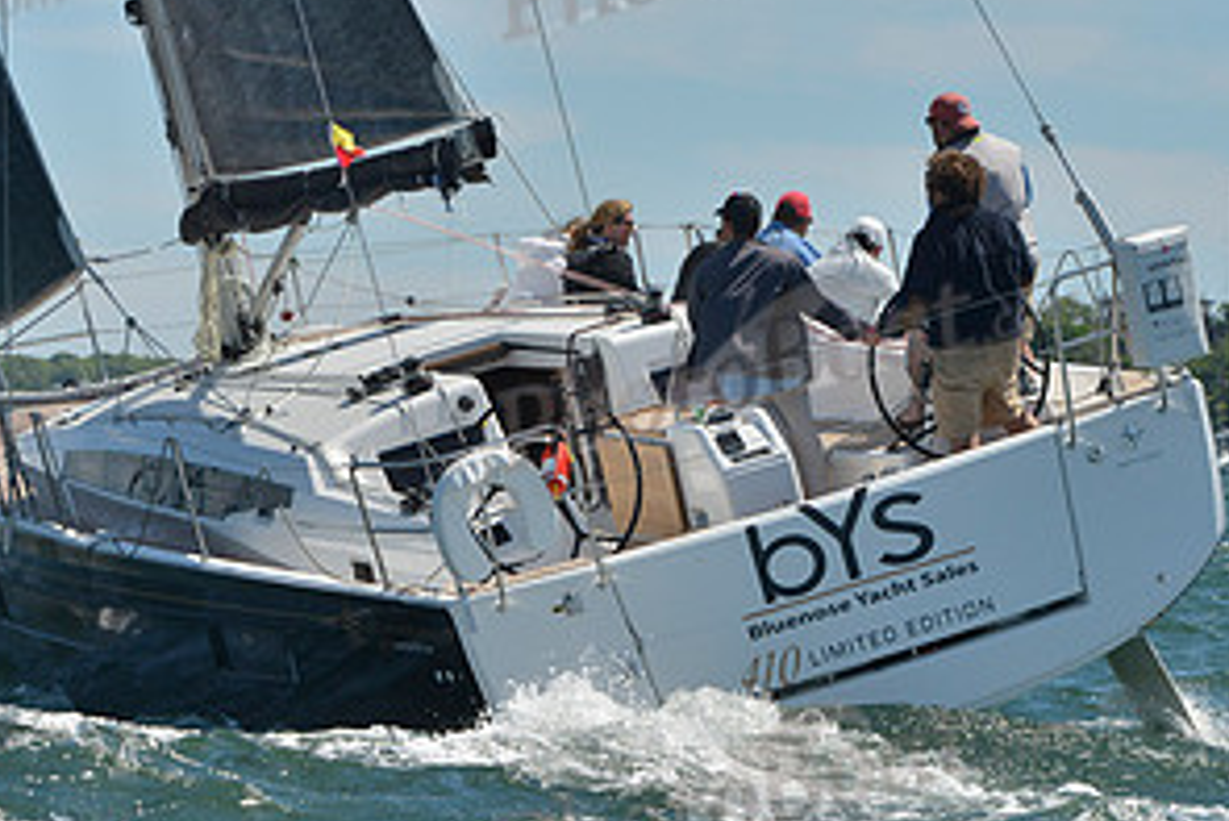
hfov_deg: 8.6
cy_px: 206
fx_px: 8197
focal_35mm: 240
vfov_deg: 5.7
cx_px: 283
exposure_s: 1/1250
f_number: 9
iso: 280
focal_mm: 122
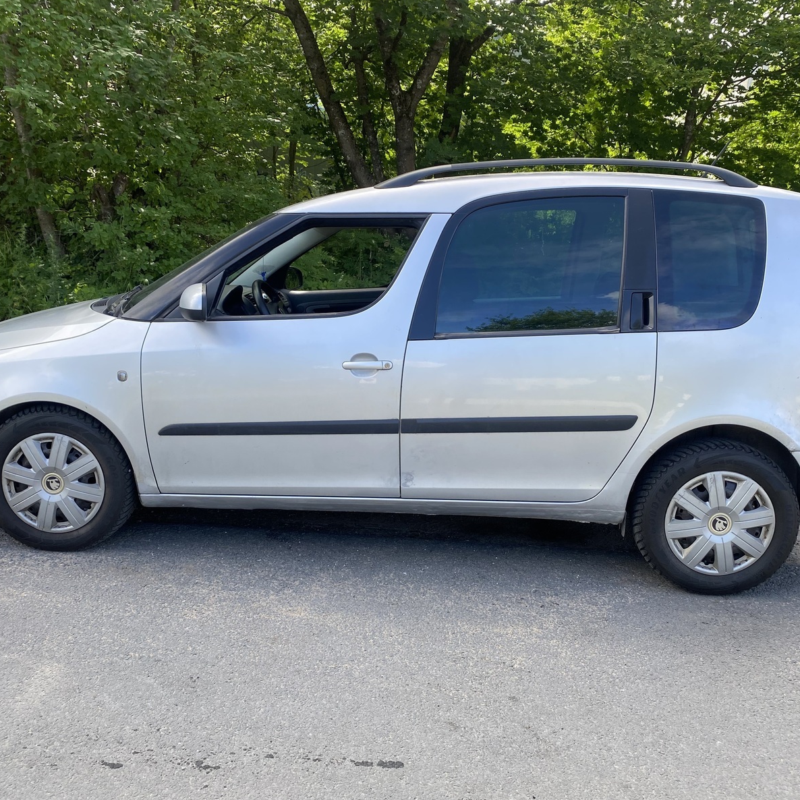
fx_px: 811
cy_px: 400
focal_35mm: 31
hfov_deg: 52.5
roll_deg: -1.5
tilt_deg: -14.9
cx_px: 402
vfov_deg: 52.5
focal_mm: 4.25
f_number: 1.8
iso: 32
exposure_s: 1/432
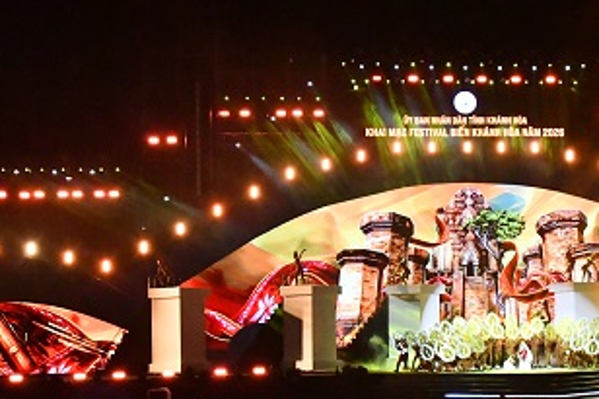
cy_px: 222
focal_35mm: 76
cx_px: 480
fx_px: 1264
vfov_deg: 17.9
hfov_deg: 26.2
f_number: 9
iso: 12800
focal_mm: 26
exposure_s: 1/320
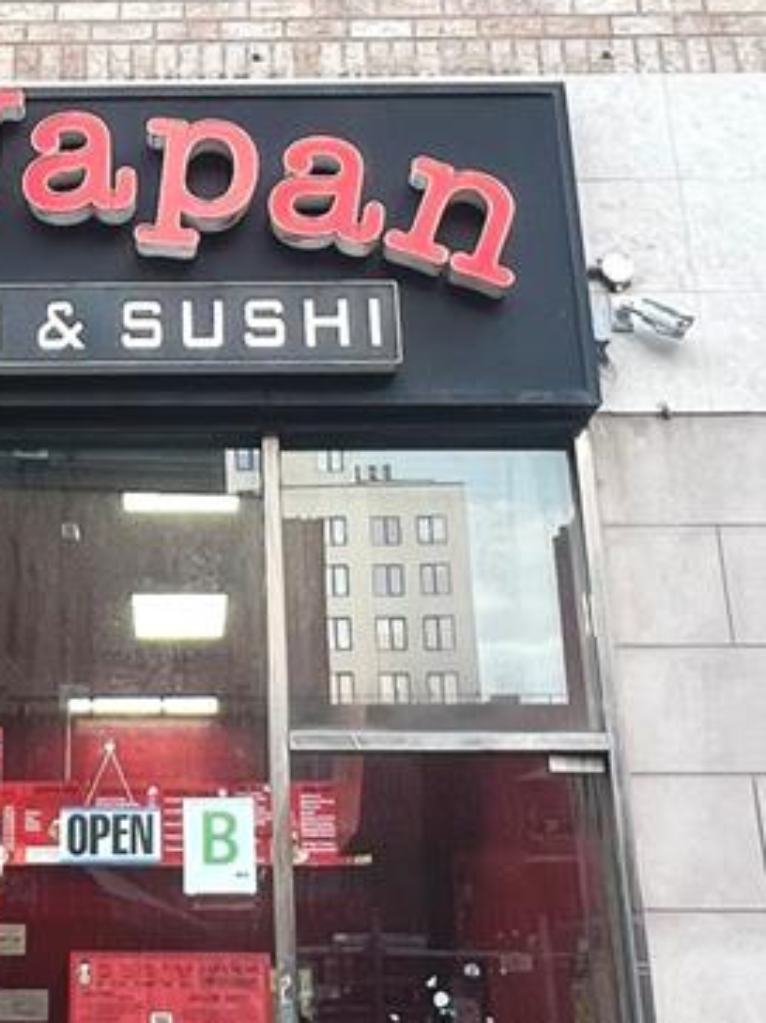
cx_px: 138
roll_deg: +0.0
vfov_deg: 33.8
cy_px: 186
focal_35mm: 55
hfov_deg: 26.0
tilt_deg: +26.7
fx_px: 1624
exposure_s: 1/120
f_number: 1.8
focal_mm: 1.57
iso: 40
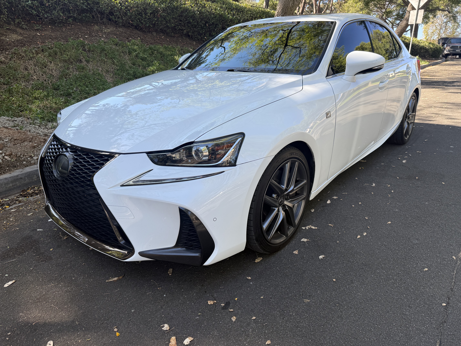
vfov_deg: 56.8
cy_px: 173
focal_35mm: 24
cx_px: 230
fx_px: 320
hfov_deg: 71.6
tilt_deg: -17.0
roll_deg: -2.9
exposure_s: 1/822
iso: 80
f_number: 1.78
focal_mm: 6.76
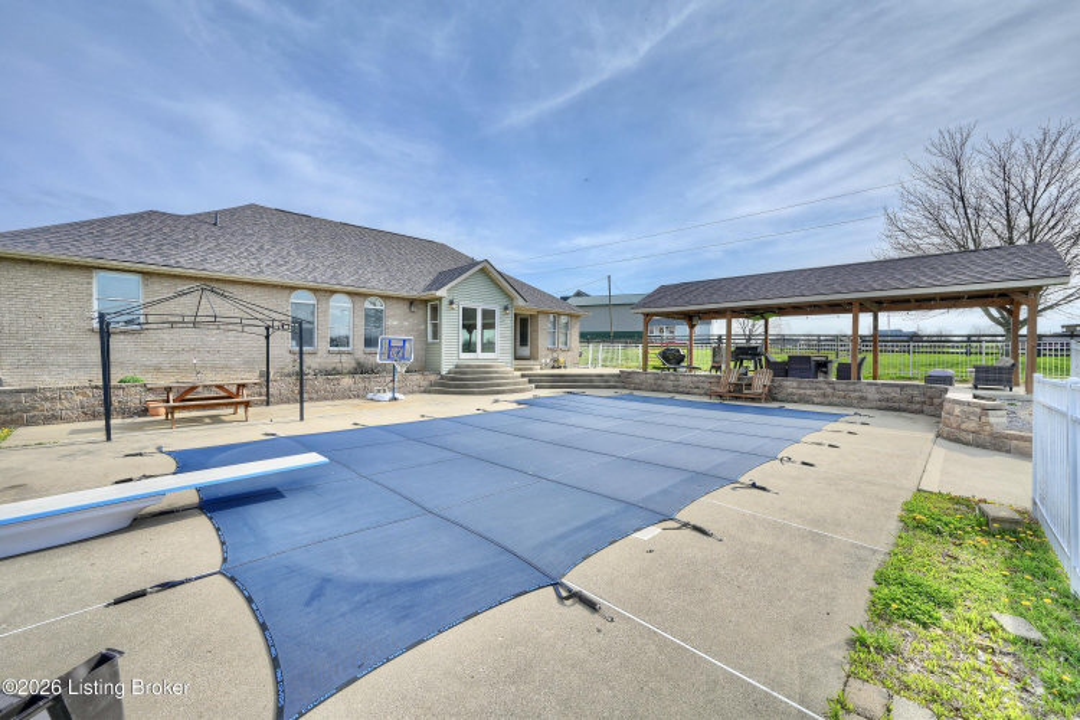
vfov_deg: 81.2
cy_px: 360
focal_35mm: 14
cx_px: 540
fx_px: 420
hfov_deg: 104.3
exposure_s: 1/80
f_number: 11
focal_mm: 14
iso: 100
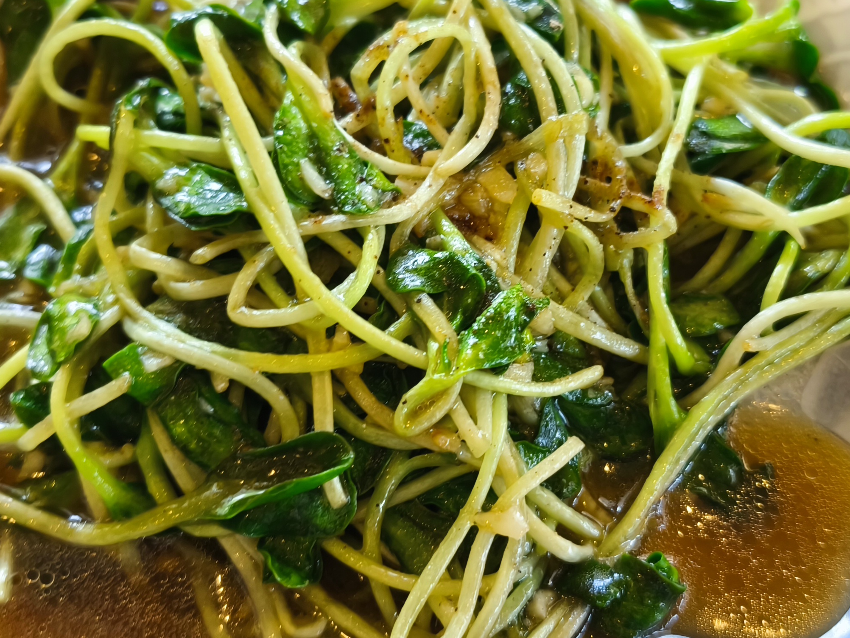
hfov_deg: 40.3
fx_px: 1154
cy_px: 336
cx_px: 506
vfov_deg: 30.9
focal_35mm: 47
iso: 320
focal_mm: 5.35
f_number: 1.7
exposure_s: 1/50
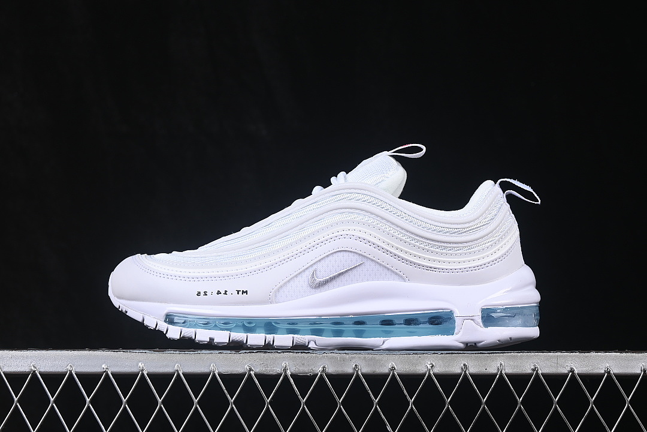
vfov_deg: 18.2
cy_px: 216
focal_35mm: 75
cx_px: 324
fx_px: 1348
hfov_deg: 27.0
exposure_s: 1/80
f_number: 8
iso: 160
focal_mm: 50
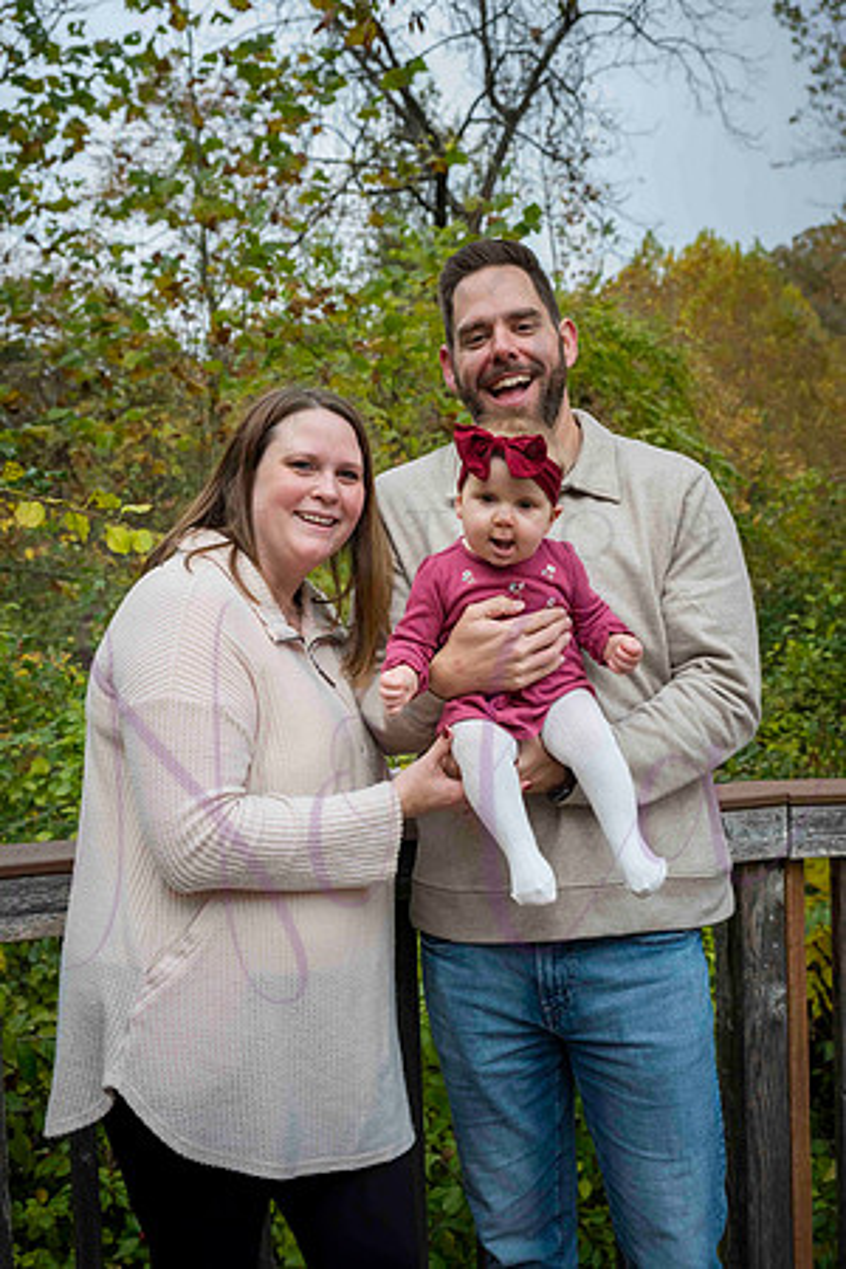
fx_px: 1551
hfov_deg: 30.5
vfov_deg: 44.5
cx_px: 423
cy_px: 634
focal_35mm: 44
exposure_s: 1/500
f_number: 6.3
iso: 400
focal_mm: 44
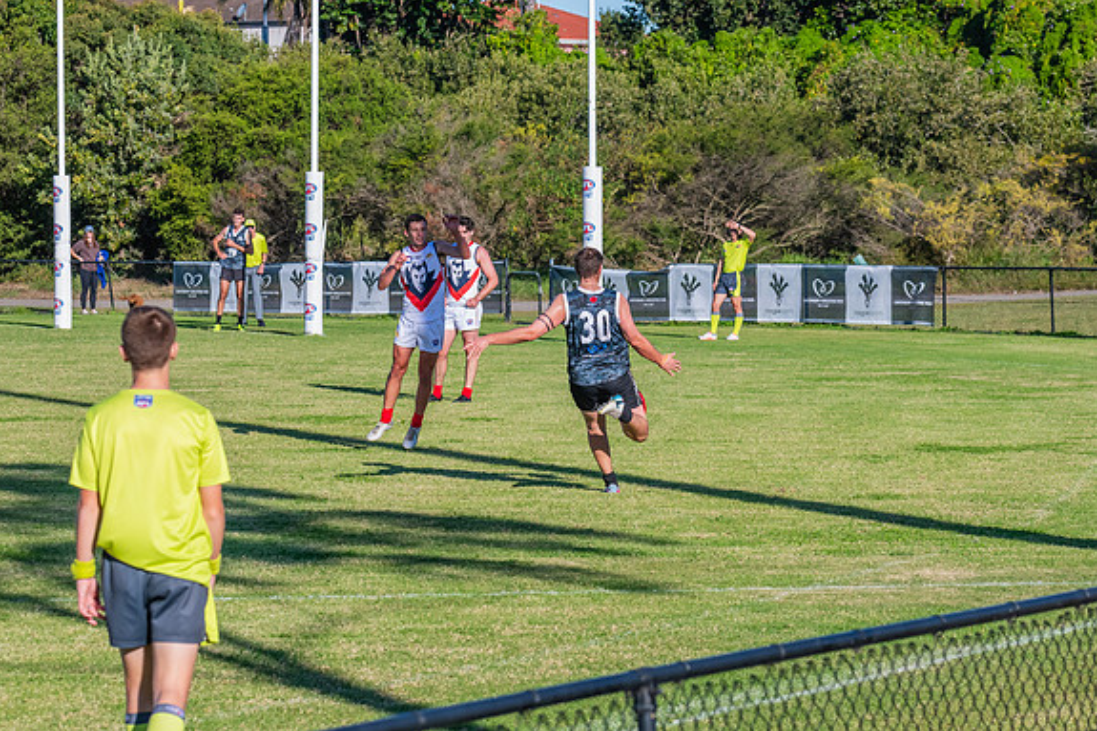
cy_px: 303
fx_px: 4874
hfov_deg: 12.8
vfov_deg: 8.6
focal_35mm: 160
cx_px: 606
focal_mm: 135
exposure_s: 1/1600
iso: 800
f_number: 9
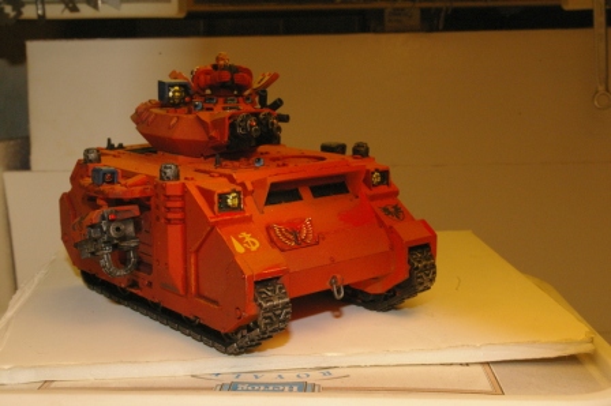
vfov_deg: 25.7
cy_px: 203
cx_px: 306
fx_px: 890
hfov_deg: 37.9
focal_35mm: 52
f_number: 22
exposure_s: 1/180
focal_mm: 35
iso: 1600
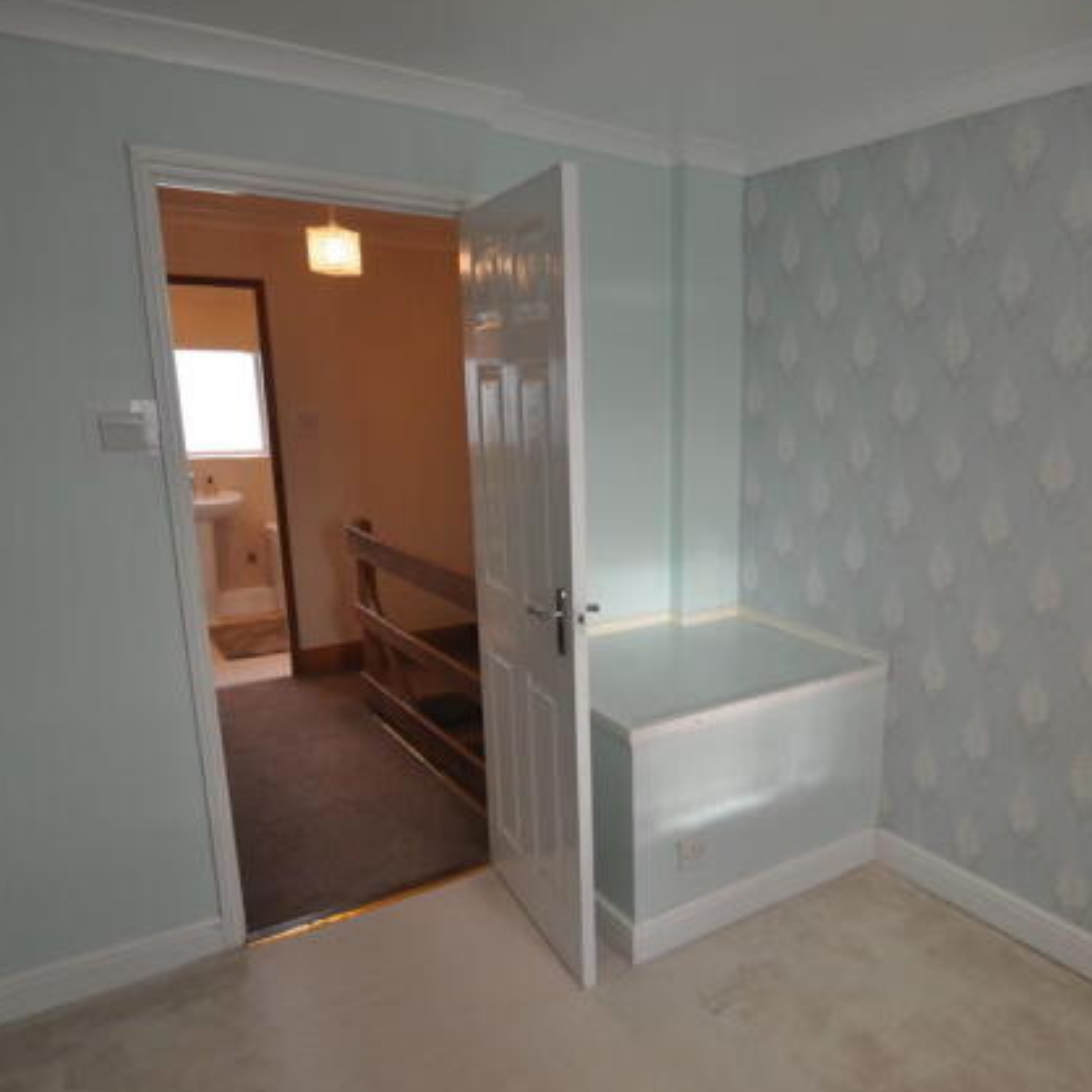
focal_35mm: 24
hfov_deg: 62.8
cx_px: 758
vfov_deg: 65.0
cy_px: 551
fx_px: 857
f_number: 4.5
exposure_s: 1/80
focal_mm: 12
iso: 400
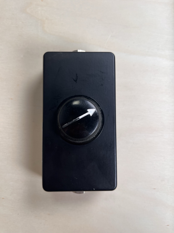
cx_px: 87
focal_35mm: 26
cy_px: 116
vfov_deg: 67.3
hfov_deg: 53.1
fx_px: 174
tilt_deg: -86.2
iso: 40
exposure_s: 1/121
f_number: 1.6
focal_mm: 5.1
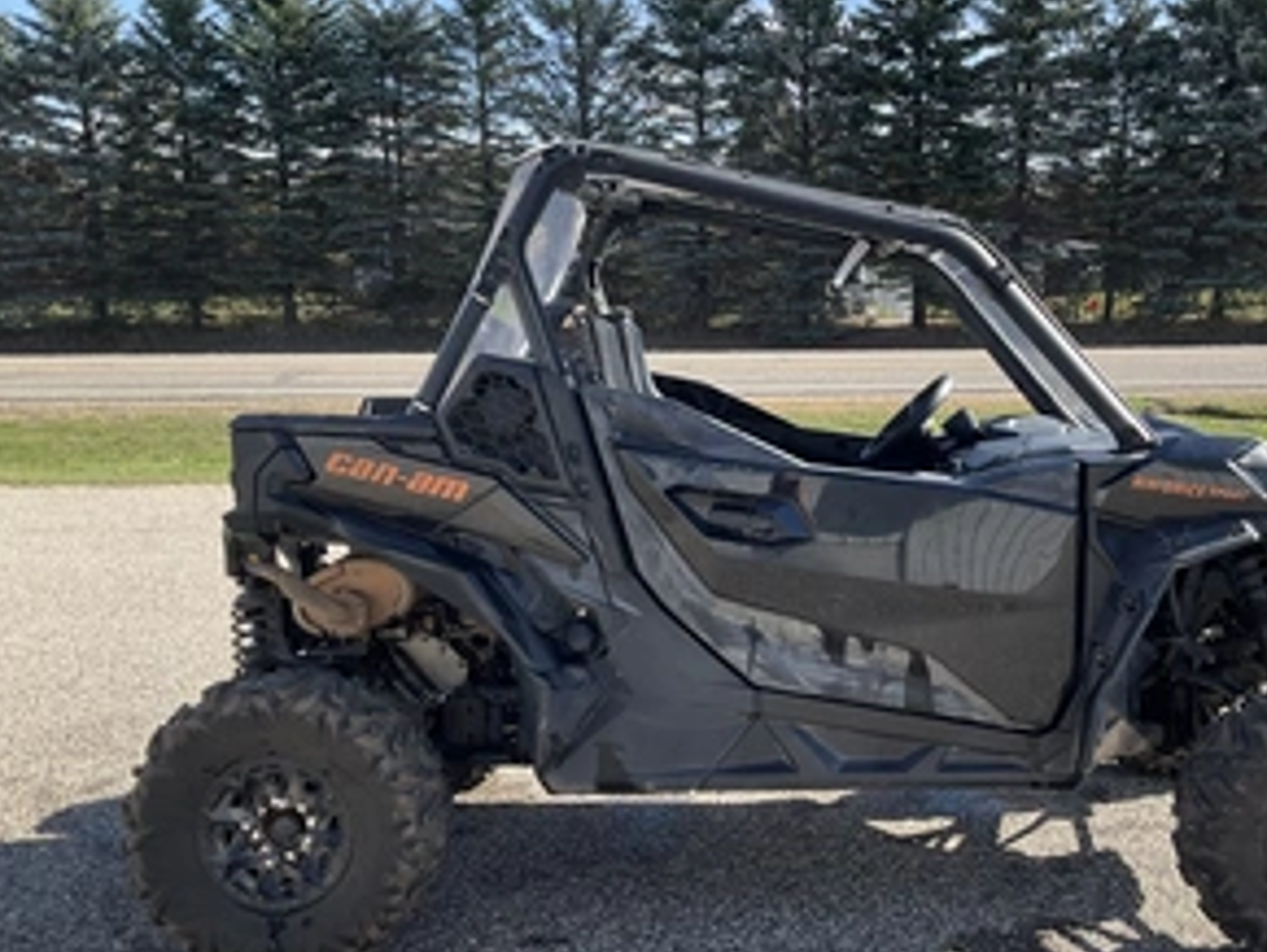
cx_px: 817
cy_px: 528
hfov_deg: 46.2
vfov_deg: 36.0
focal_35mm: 40
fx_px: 1465
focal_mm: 3
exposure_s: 1/606
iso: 25
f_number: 1.8
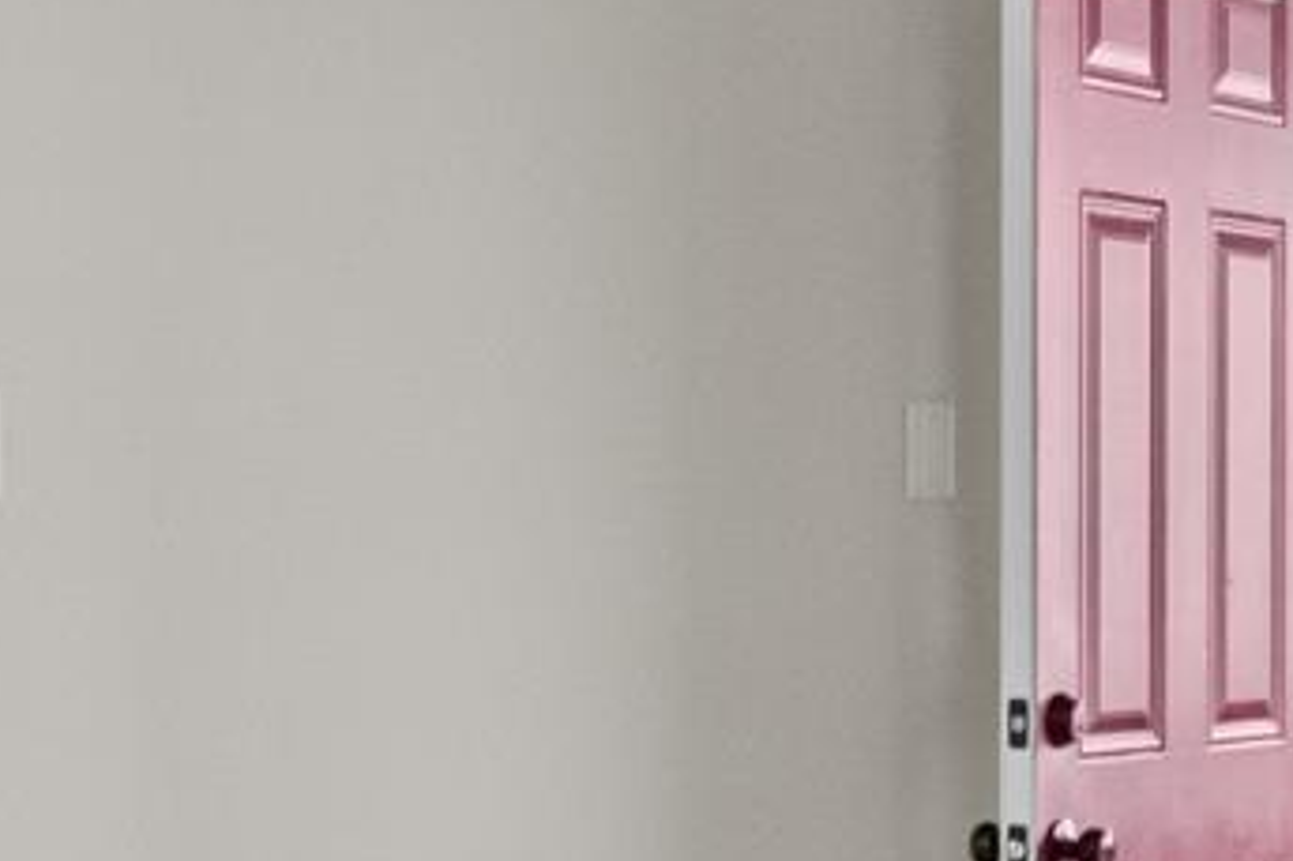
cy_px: 374
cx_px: 489
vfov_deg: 12.6
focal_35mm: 109
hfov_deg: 18.7
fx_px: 3913
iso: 800
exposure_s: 1/3
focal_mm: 10
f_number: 8
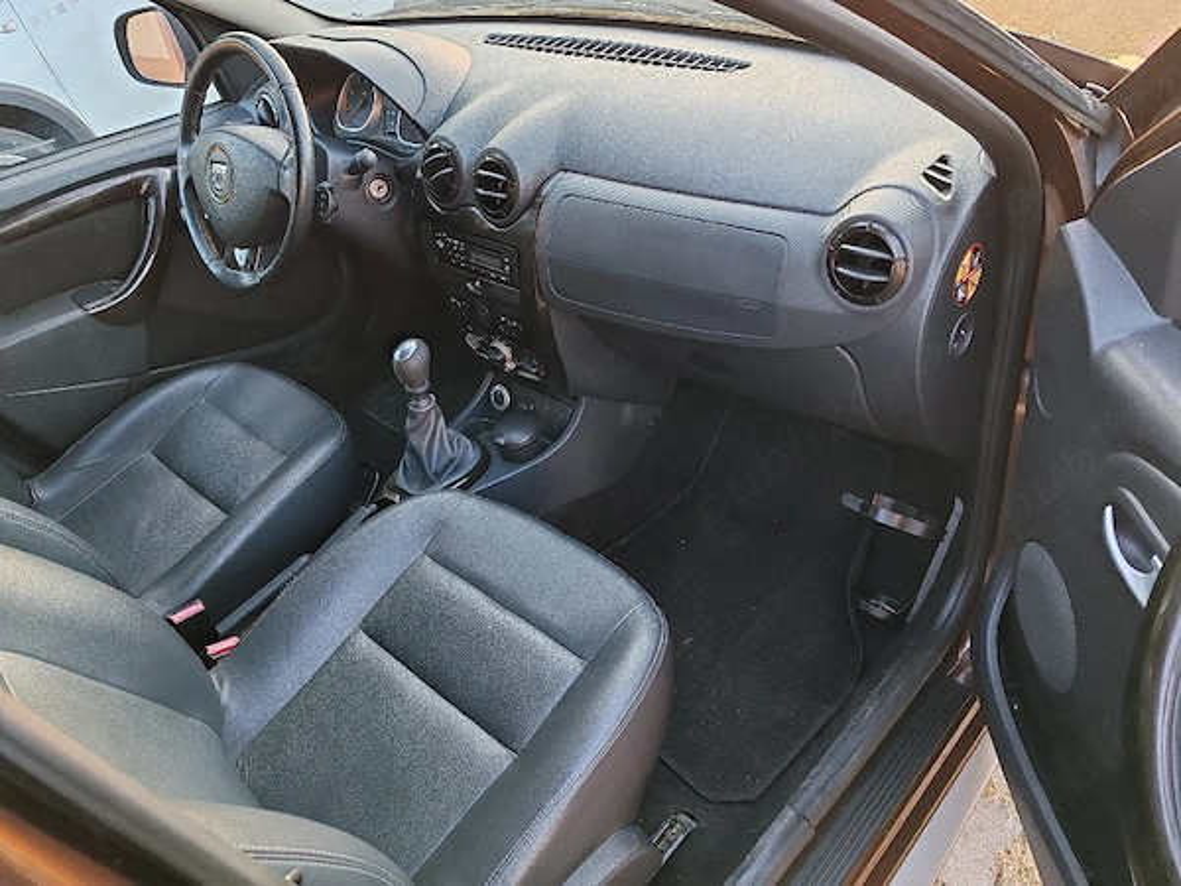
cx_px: 590
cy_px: 443
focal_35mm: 27
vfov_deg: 51.4
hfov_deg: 65.3
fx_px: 921
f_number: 1.9
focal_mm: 6.12
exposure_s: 1/100
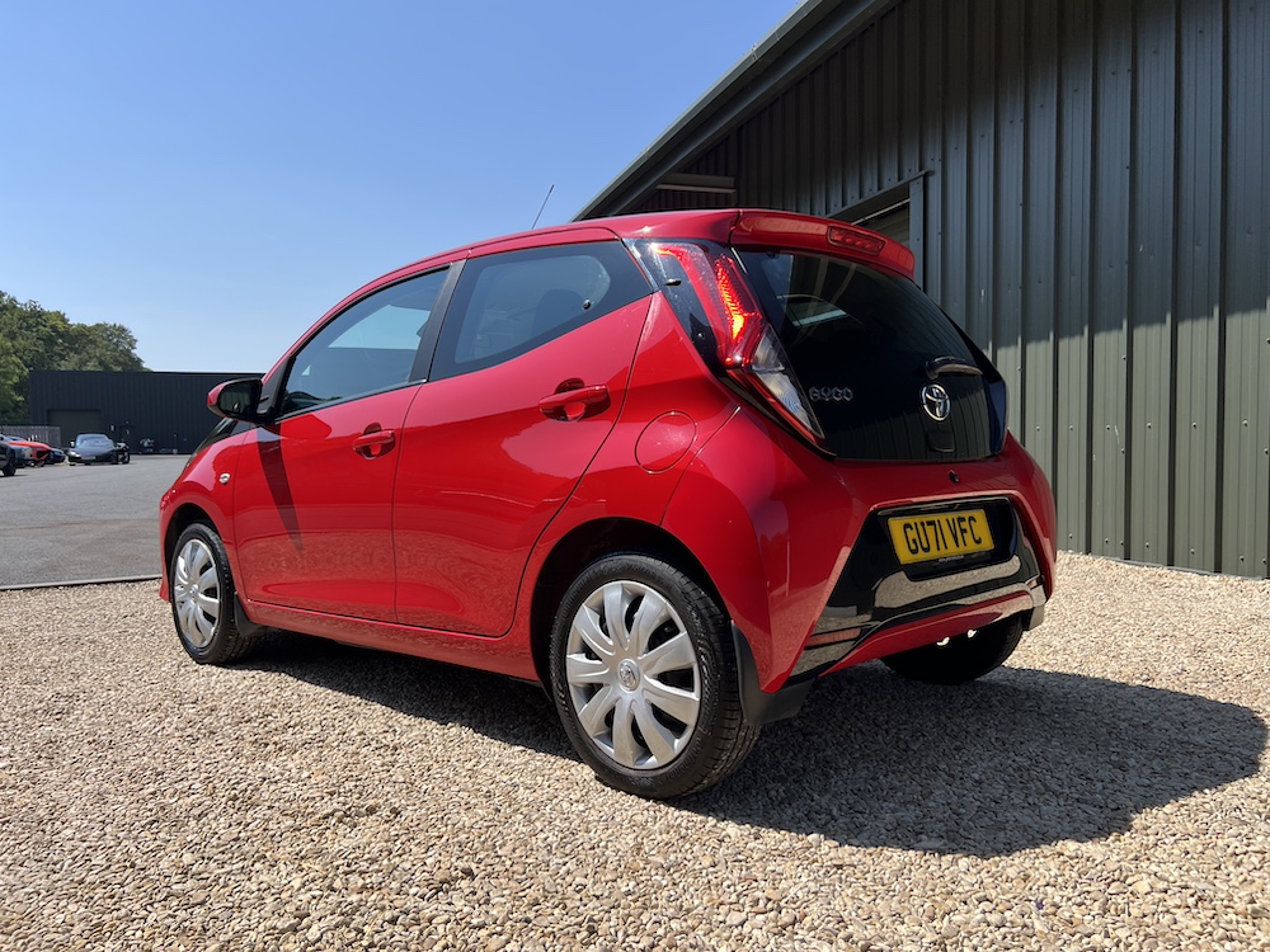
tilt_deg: -2.7
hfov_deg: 67.3
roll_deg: +1.0
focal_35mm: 26
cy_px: 476
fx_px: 954
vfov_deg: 53.1
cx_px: 635
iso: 50
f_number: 1.5
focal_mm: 5.7
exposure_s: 1/3257
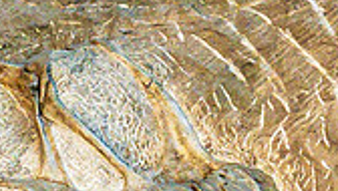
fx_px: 7870
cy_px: 440
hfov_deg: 2.5
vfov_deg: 1.4
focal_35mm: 877
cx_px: -15
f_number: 4
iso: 800
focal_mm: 70
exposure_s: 1/160
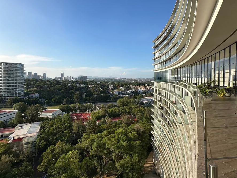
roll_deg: -0.6
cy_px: 82
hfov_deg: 84.7
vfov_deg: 68.6
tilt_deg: -1.2
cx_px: 120
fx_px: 130
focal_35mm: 19
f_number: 2.2
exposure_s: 1/1383
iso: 40
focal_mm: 2.22
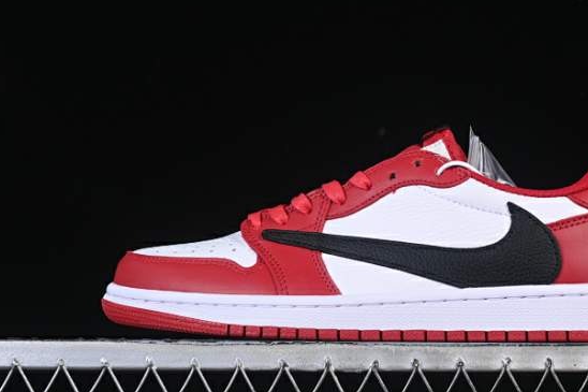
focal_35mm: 100
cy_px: 182
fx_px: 1633
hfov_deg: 20.4
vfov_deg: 13.7
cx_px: 371
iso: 160
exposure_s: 1/80
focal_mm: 50
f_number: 8
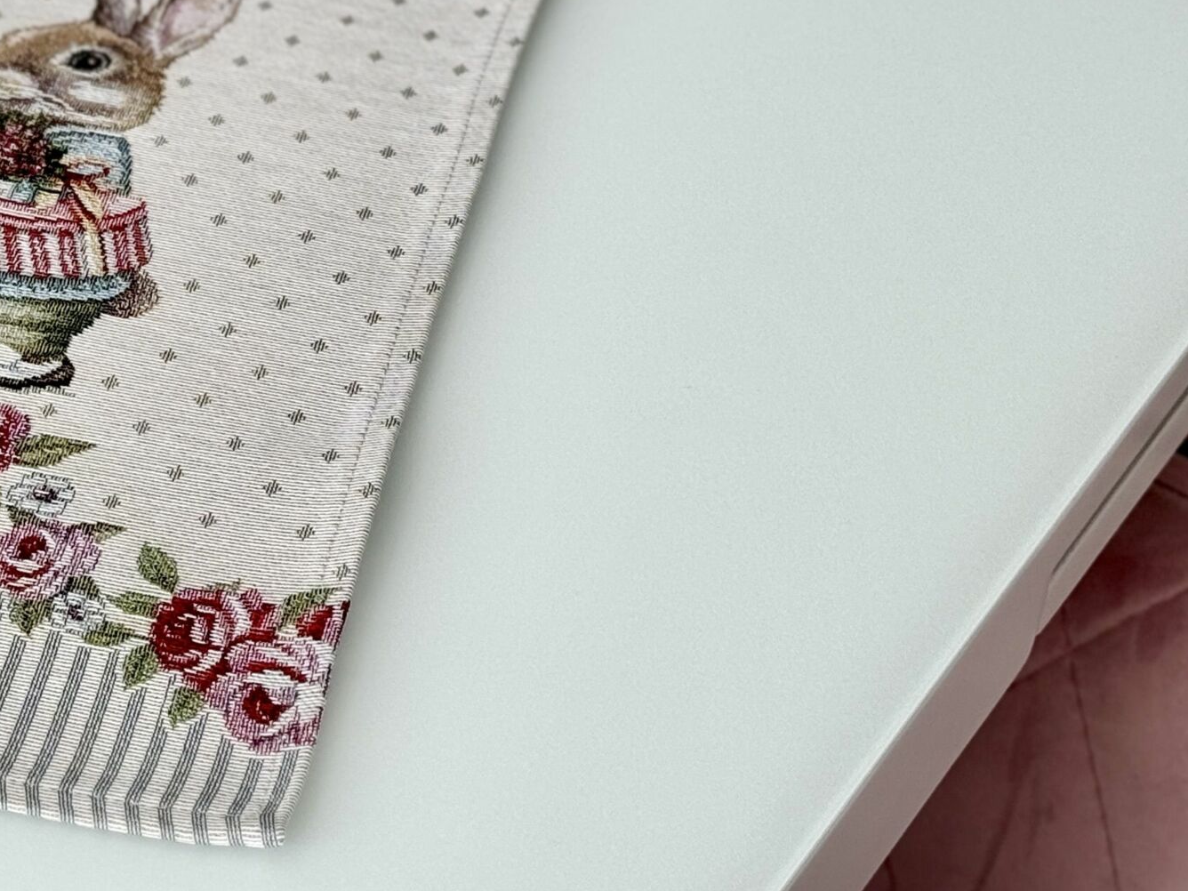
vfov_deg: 12.6
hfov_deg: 16.6
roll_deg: -0.8
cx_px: -132
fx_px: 3947
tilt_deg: -35.7
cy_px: -104
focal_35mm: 115
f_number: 1.78
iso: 64
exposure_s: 1/343
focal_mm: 6.86
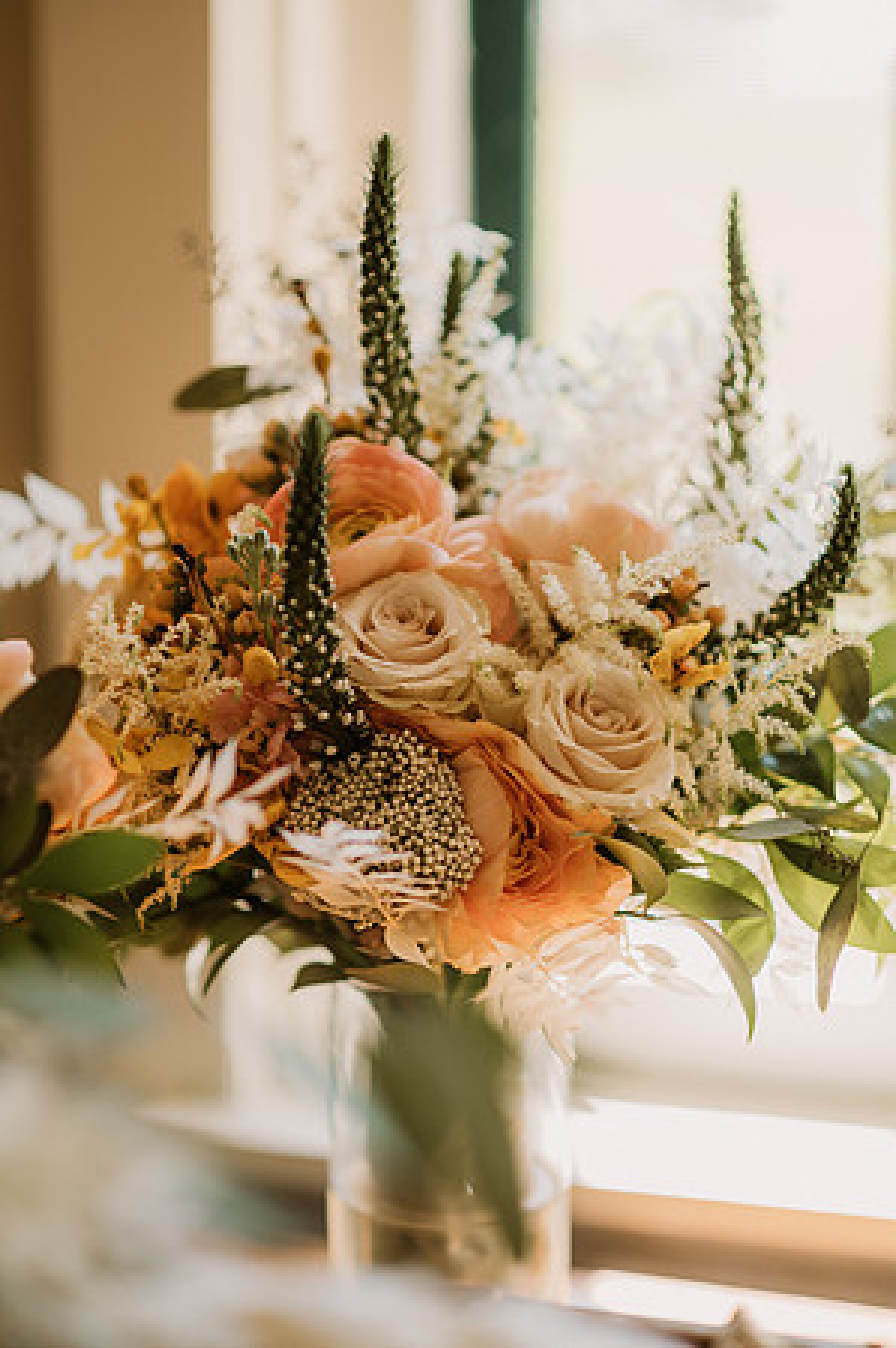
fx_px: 3180
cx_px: 448
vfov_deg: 23.9
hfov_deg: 16.0
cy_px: 674
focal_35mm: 85
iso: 160
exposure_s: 1/200
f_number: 2
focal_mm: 85
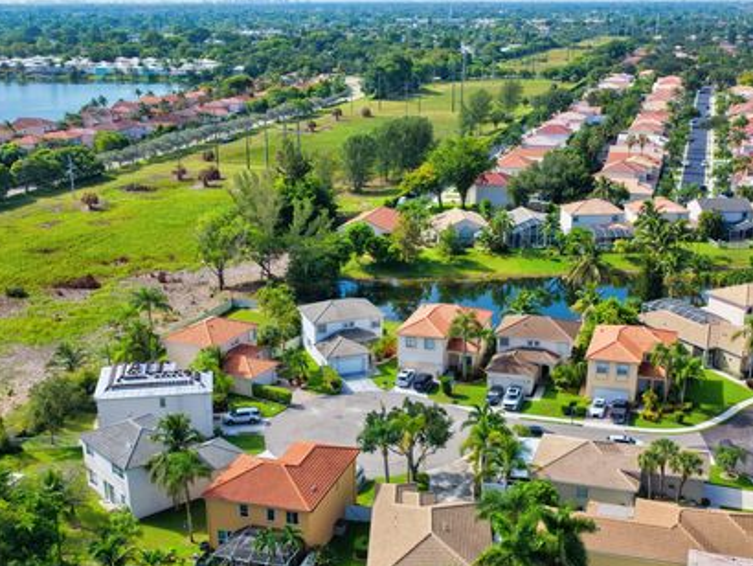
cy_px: 376
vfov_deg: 34.1
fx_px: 914
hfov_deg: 44.7
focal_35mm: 42
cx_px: 404
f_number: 2.8
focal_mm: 14.45
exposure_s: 1/500
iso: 100
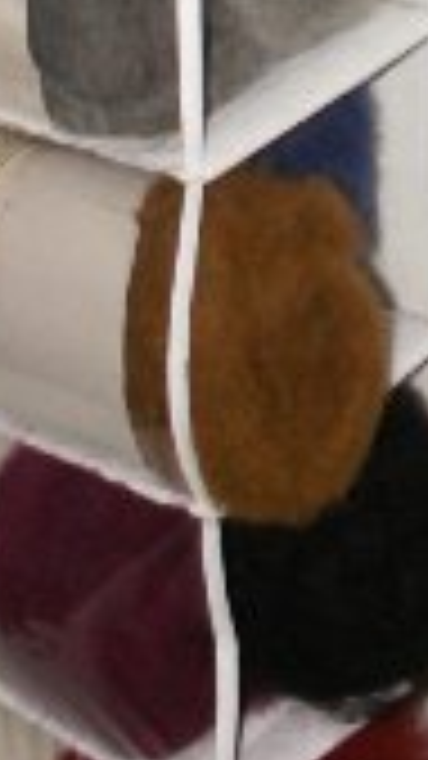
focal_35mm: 144
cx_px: 586
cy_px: -526
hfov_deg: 8.3
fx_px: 2907
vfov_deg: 13.6
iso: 160
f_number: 2.8
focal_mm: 5.86
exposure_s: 1/40
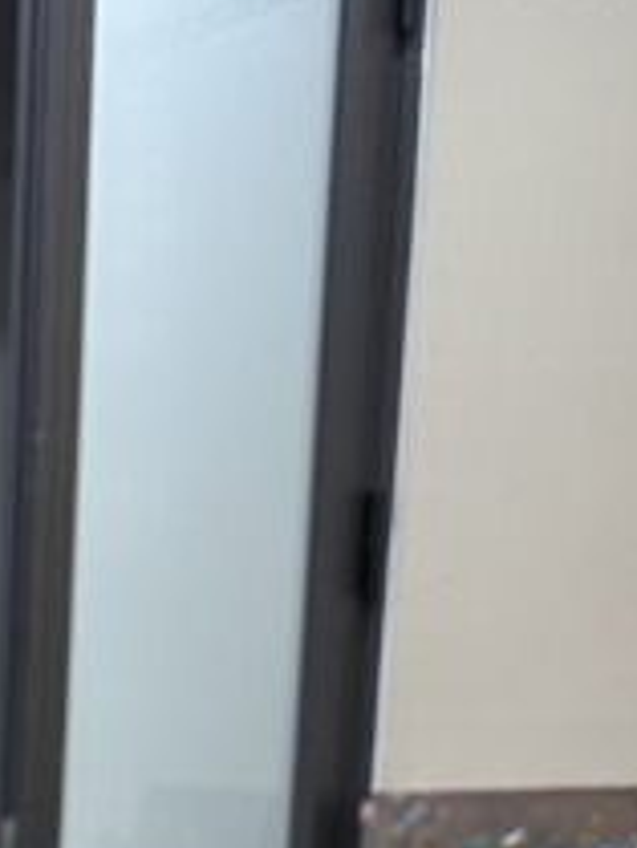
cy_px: 1558
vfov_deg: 14.8
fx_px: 2819
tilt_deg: -16.0
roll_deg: +1.2
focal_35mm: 115
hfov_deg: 11.6
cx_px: -613
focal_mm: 6.86
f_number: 1.78
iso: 64
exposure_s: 1/100
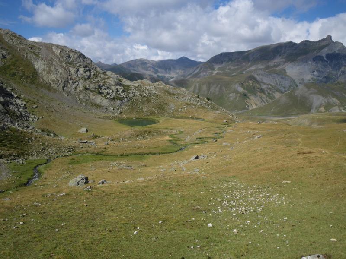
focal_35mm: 28
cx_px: 173
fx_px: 280
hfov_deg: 63.4
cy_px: 130
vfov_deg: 49.7
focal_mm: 5
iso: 50
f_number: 4.2
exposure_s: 1/500
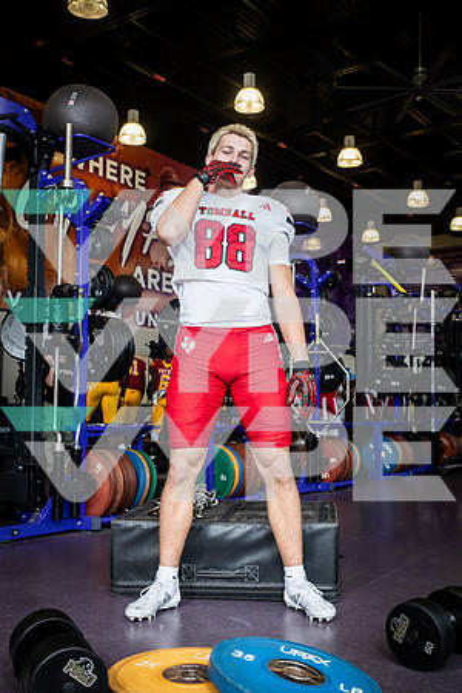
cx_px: 231
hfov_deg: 33.4
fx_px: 770
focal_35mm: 40
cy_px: 346
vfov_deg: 48.5
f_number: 5.6
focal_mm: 40
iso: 500
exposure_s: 1/250
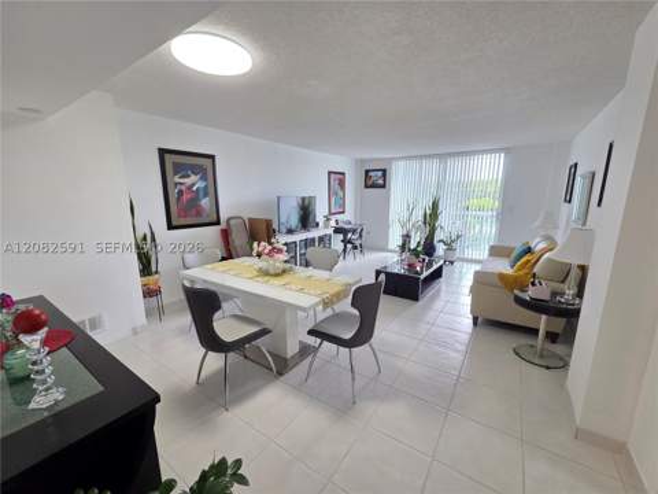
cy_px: 247
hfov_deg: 106.2
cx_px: 329
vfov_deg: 89.9
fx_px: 247
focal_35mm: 13
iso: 160
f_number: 2.2
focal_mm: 2.2
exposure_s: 1/120
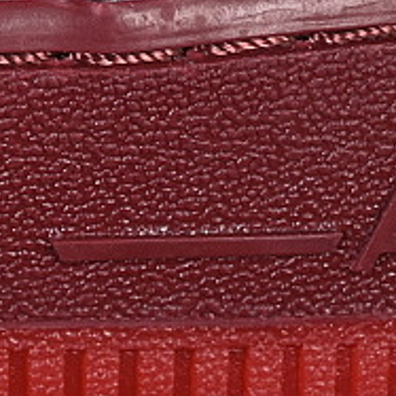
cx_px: -381
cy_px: -260
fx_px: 4763
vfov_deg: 4.7
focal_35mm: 368
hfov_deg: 4.7
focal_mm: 50
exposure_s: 1/60
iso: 160
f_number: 6.3
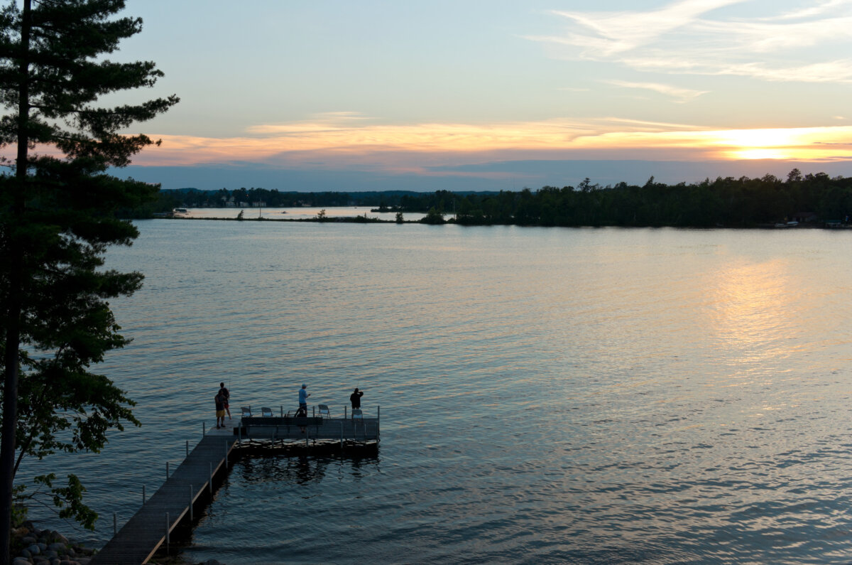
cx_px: 426
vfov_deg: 35.8
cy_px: 282
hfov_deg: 52.0
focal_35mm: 37
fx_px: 874
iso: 100
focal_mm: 25
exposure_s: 1/20
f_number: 14
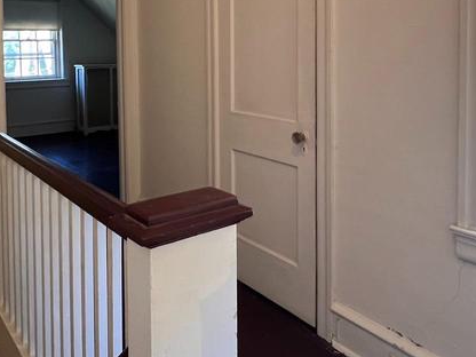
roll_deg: +0.6
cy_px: 65
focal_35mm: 32
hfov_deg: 56.8
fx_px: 440
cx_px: 244
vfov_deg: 42.0
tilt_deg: -1.3
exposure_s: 1/120
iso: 250
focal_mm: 1.57
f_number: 1.8
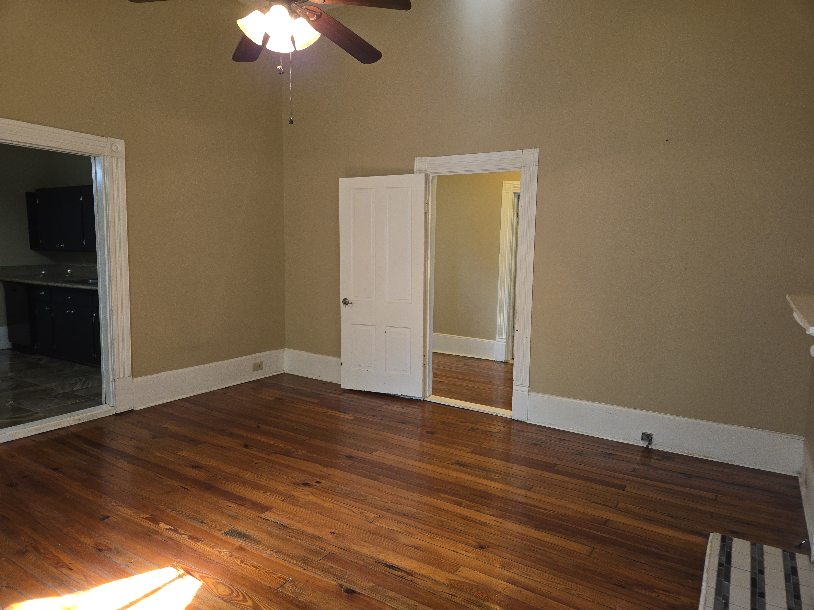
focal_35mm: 23
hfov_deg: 73.9
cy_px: 305
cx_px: 407
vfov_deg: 58.9
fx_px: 541
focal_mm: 5.4
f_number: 1.8
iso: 125
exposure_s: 1/60
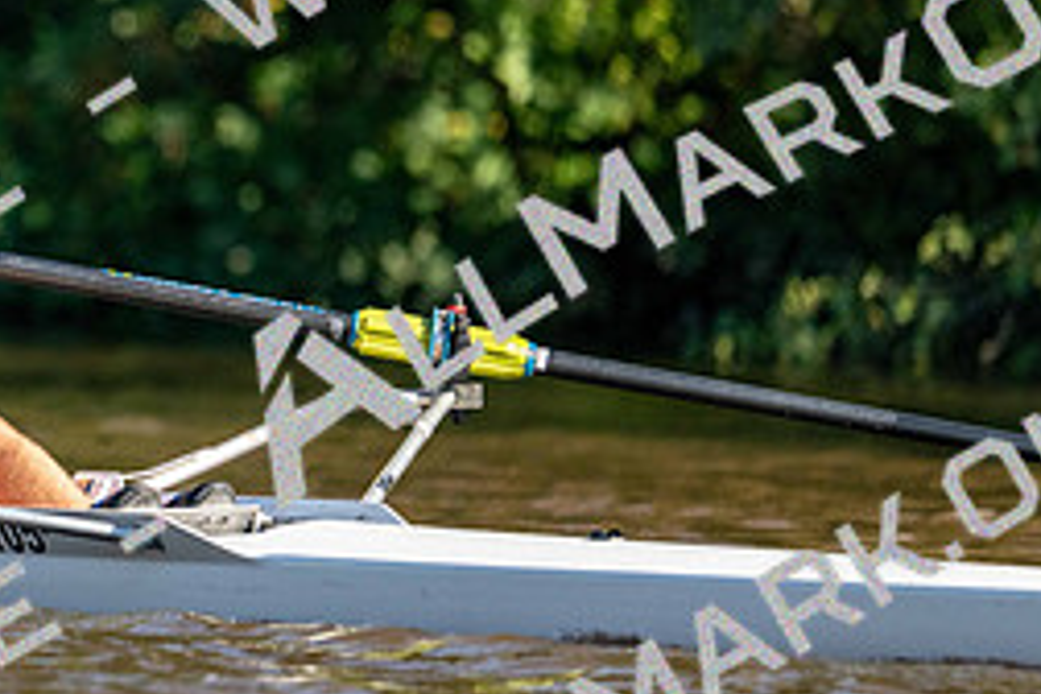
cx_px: -99
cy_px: 118
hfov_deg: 2.2
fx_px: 26630
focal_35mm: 921
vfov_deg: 1.5
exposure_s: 1/3200
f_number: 4.5
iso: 1000
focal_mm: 400
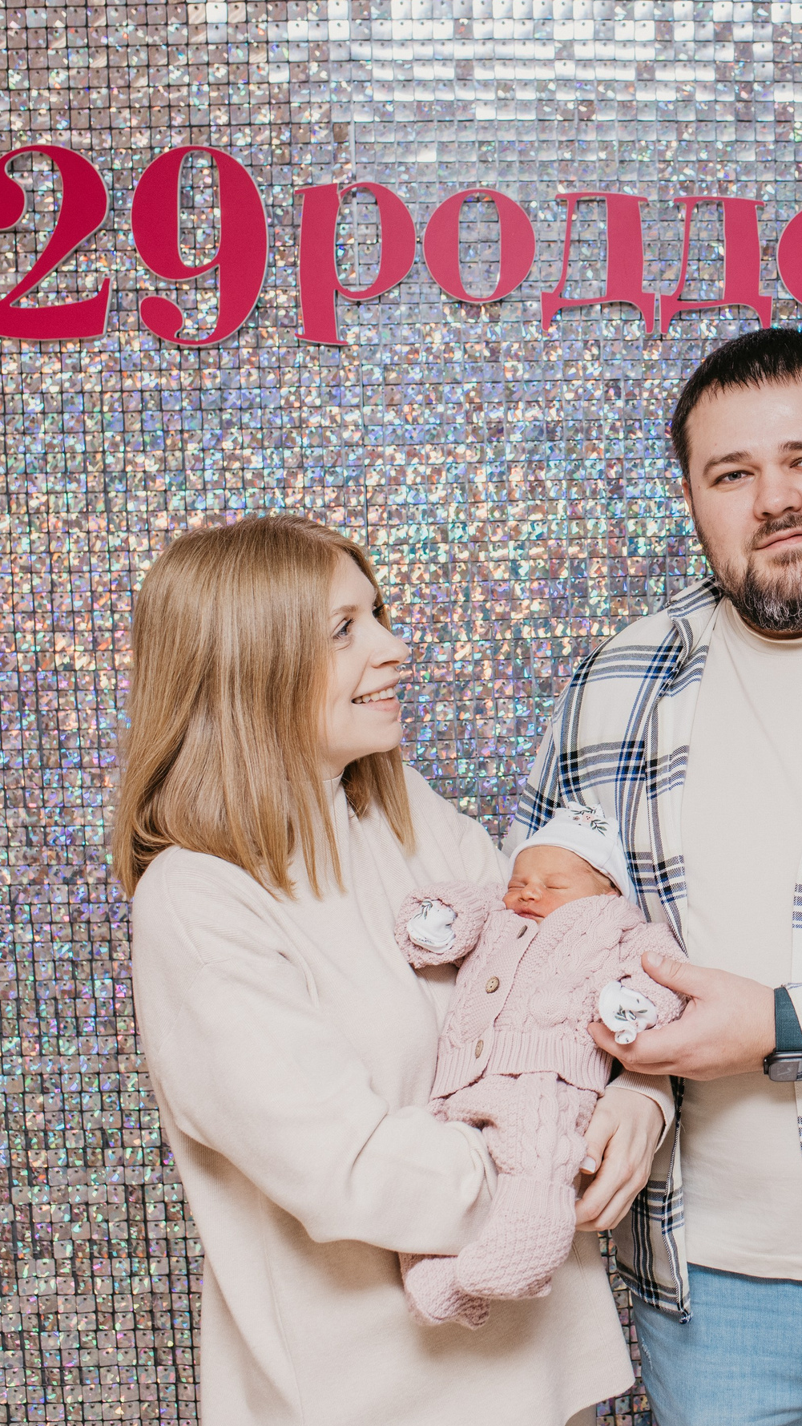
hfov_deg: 20.0
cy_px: 686
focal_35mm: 58
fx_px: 2192
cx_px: 835
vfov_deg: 36.0
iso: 320
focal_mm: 35
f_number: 4.5
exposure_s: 1/160
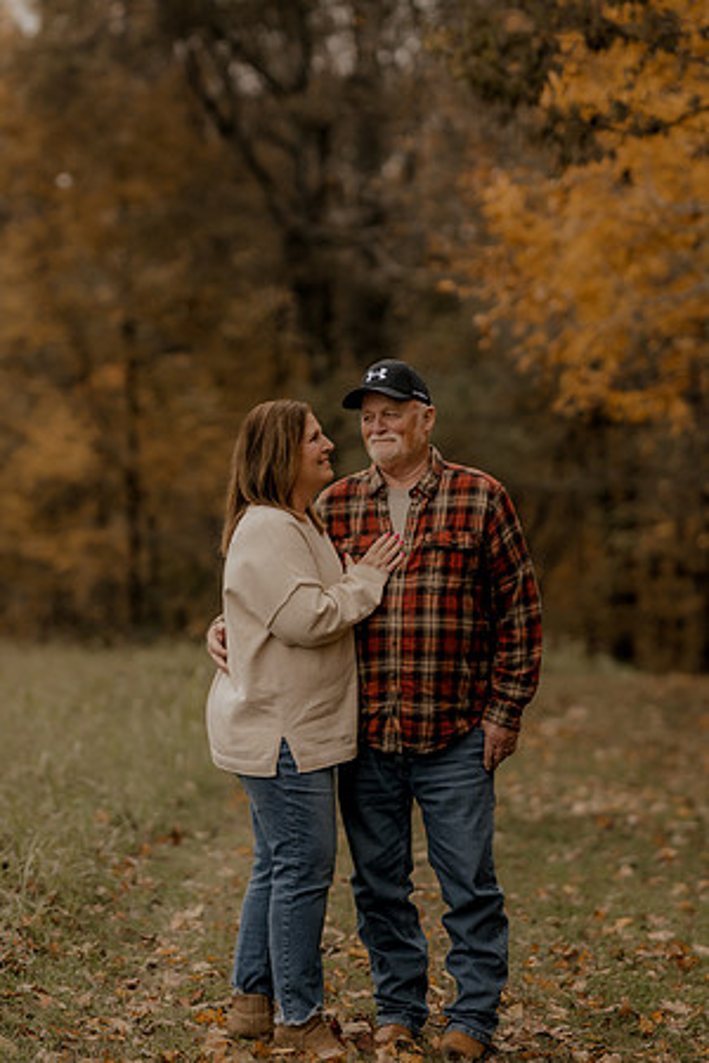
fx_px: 3751
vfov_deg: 16.1
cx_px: 354
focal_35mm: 127
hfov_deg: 10.8
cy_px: 532
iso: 250
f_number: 1.8
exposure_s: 1/2500
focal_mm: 85
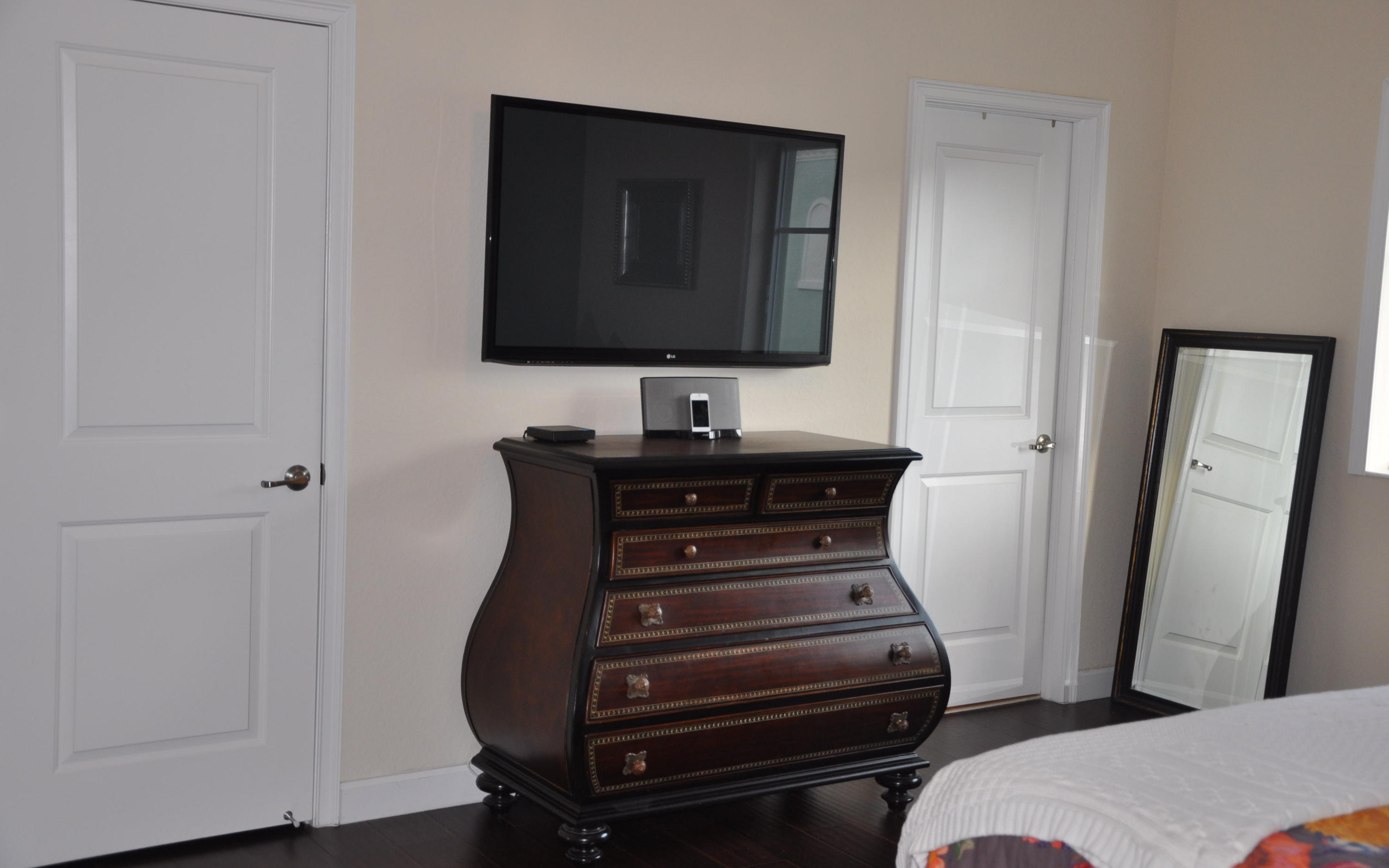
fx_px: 1628
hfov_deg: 46.2
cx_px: 693
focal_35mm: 43
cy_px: 430
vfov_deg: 29.9
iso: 320
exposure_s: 1/60
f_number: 4
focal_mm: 28
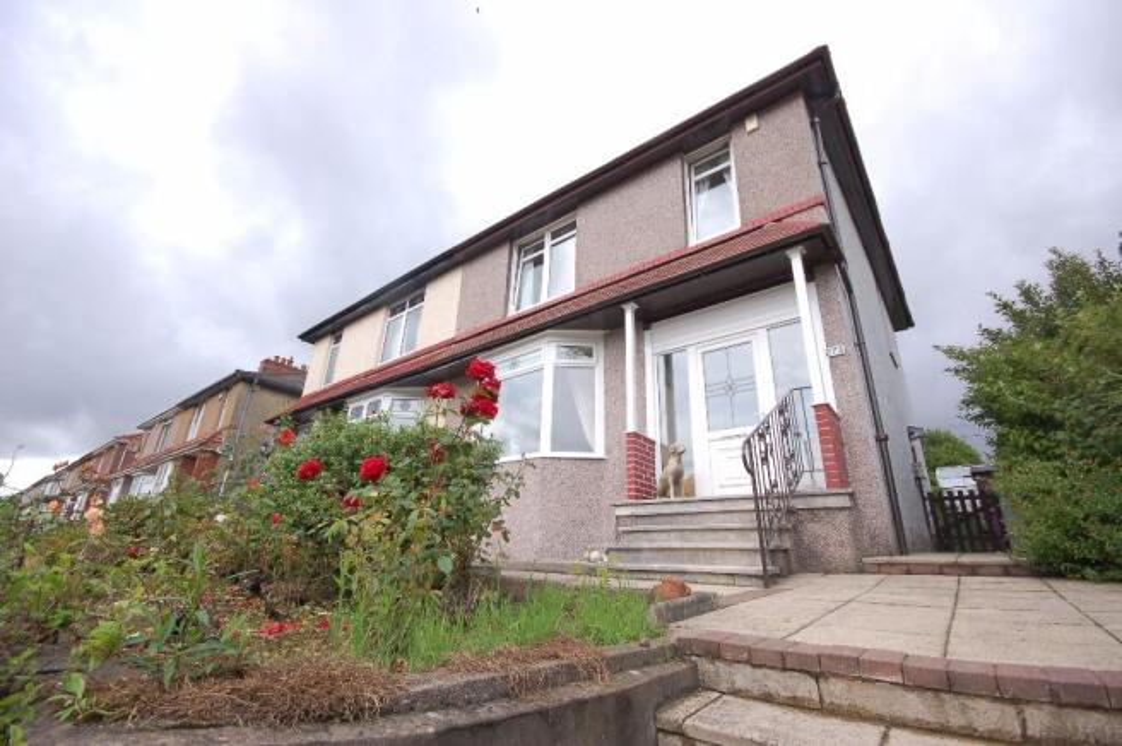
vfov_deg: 53.0
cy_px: 373
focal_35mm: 24
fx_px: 747
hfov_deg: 73.8
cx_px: 561
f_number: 11
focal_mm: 16
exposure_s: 1/500
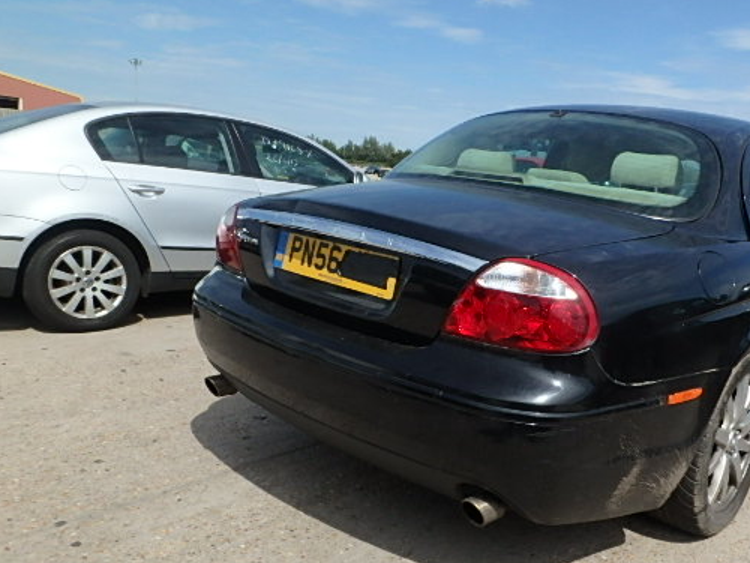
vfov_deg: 43.9
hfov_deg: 56.0
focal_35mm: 32
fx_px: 693
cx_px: 476
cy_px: 338
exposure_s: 1/1600
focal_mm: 4.5
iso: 400
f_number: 6.8
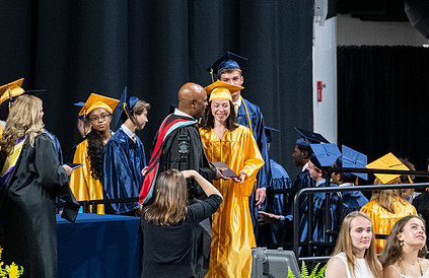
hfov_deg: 4.2
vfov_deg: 2.7
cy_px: 176
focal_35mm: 491
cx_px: 234
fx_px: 5800
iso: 2000
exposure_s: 1/200
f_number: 4
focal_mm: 200
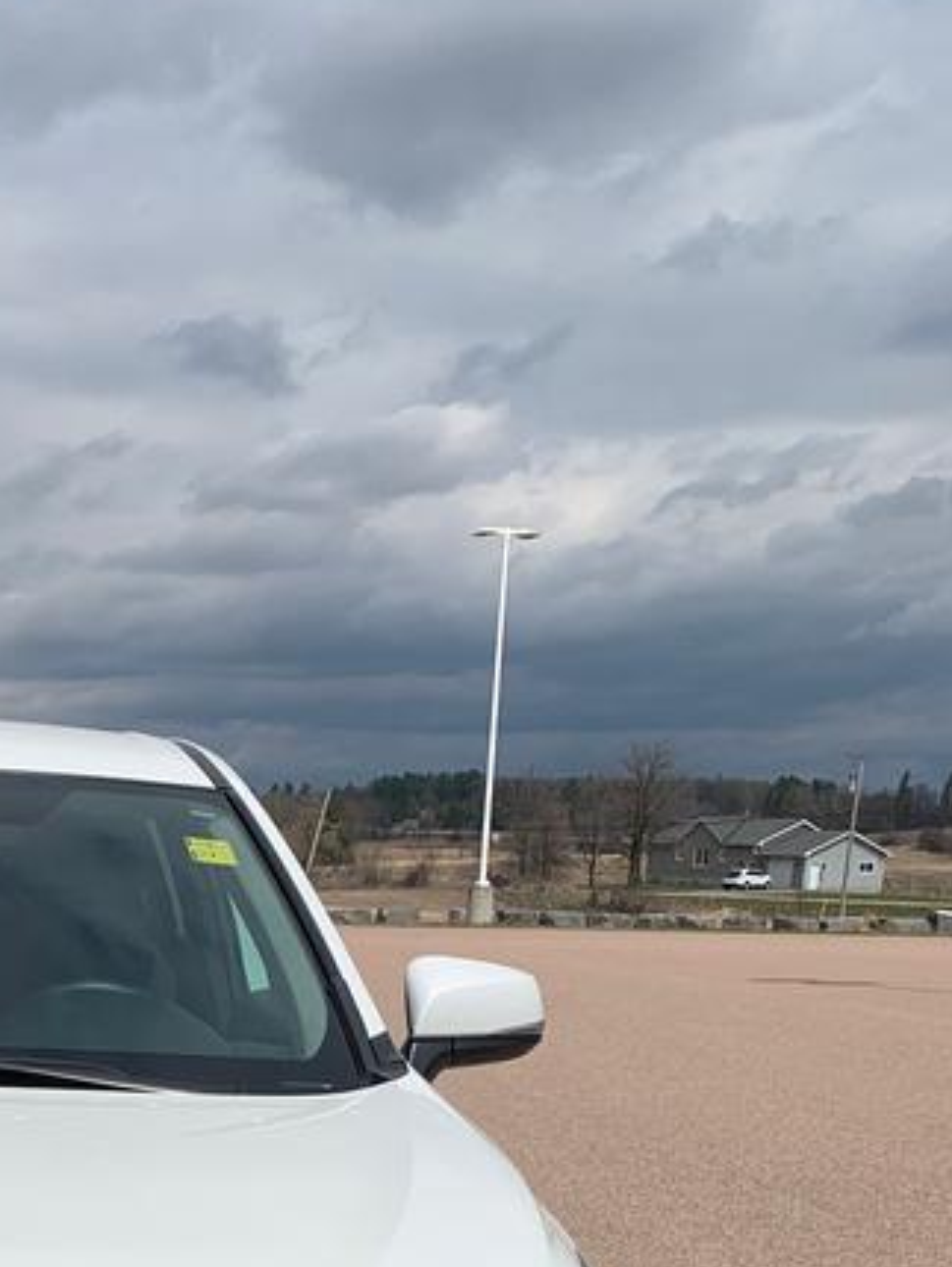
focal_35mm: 58
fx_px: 2125
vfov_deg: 30.0
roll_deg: -0.4
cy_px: 1376
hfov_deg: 23.6
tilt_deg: -14.1
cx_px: -103
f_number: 1.8
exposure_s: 1/5405
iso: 25
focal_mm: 4.25
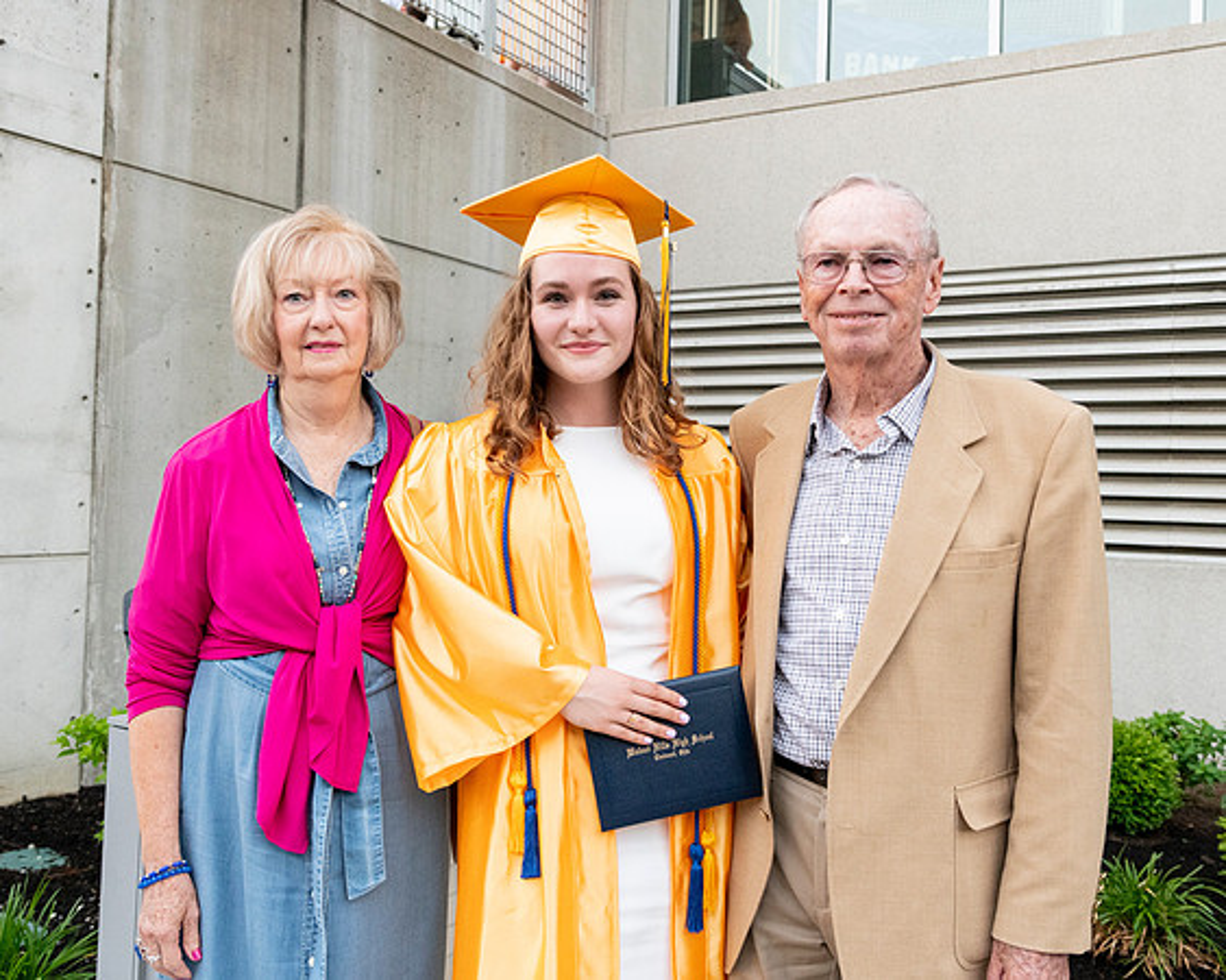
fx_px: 1243
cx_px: 617
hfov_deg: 52.5
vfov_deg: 43.0
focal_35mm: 34
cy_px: 469
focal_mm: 28
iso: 2000
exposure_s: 1/125
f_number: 4
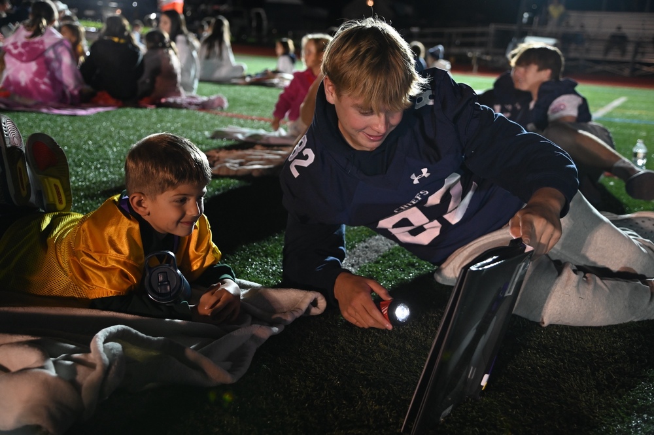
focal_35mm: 46
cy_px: 218
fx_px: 835
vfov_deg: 29.2
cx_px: 327
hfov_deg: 42.8
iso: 3200
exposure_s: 1/125
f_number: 4
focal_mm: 46
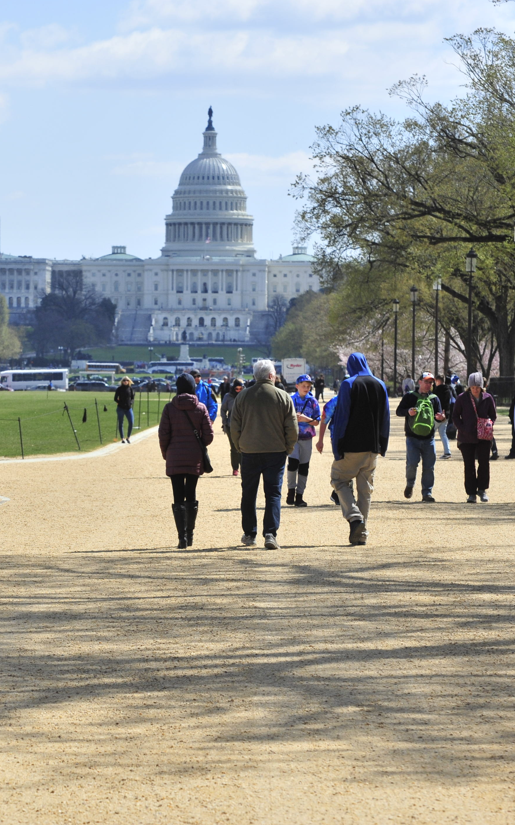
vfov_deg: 13.6
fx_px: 3459
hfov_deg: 8.5
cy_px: 414
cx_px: 96
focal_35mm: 154
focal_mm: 100
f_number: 7.1
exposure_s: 1/2000
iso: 640
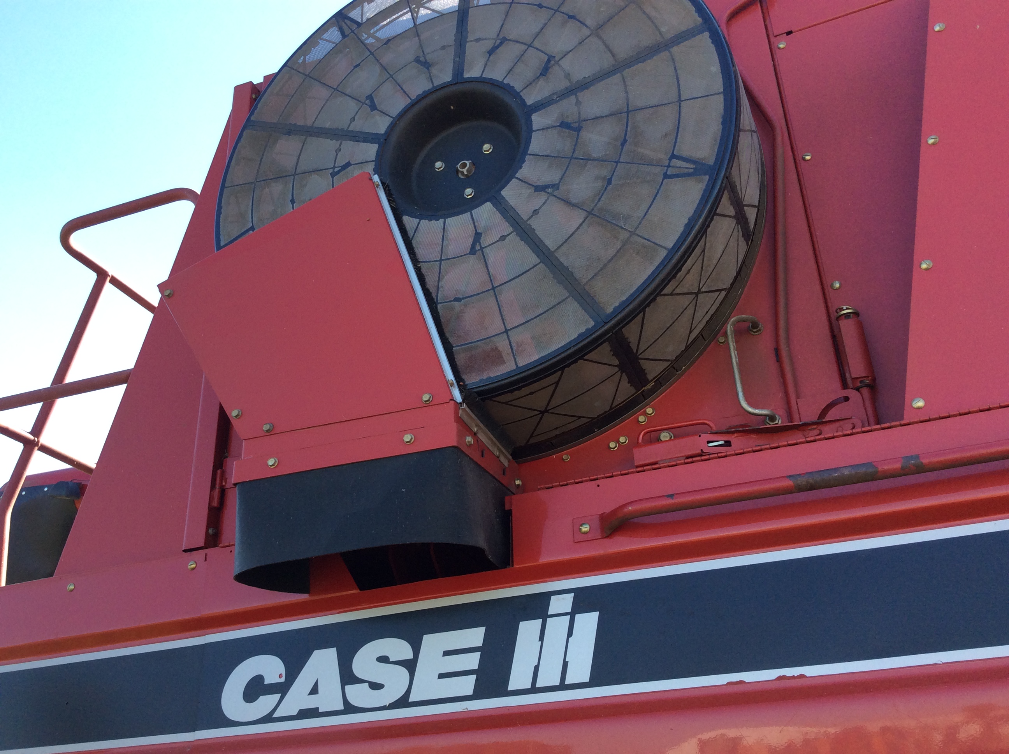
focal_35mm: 32
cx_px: 504
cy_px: 377
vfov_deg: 44.1
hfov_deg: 56.9
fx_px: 931
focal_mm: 3.3
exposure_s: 1/329
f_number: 2.4
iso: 32
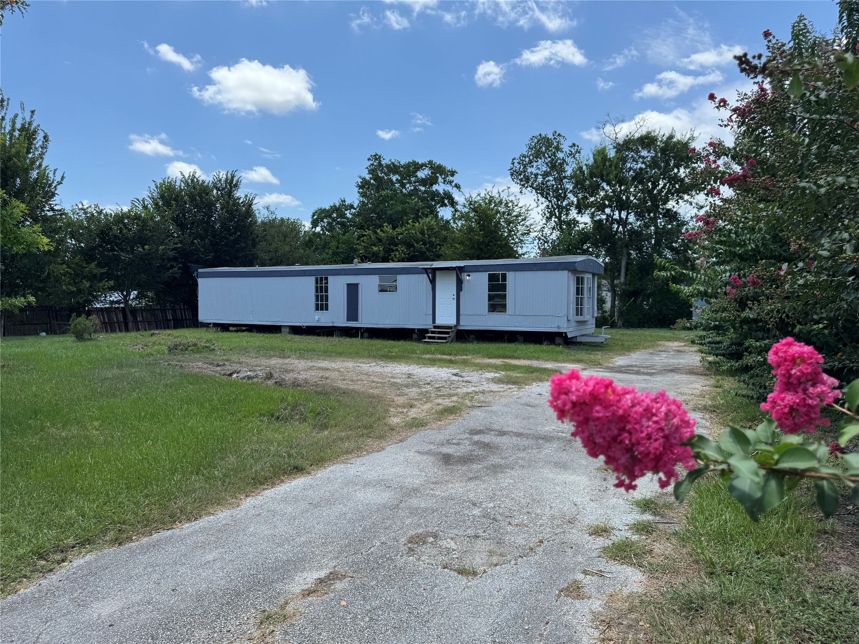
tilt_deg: -2.0
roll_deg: -0.2
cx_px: 430
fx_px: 596
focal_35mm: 24
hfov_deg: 71.6
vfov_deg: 56.8
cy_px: 322
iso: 80
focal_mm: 6.76
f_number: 1.78
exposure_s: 1/3247
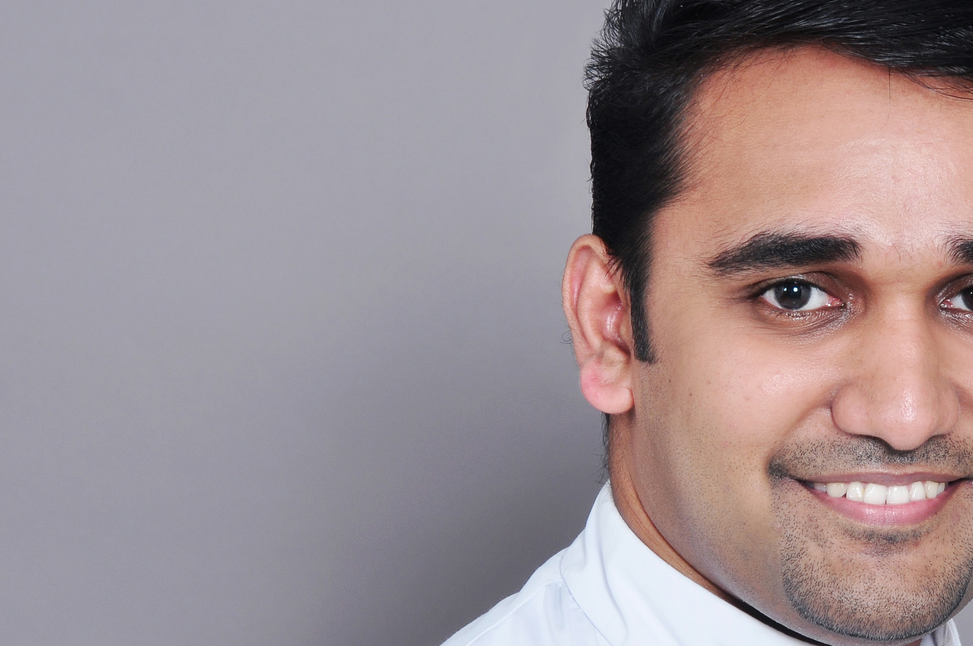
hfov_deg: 8.9
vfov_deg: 5.9
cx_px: 825
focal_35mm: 231
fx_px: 6235
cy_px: 461
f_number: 11
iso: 200
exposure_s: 1/125
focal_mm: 80
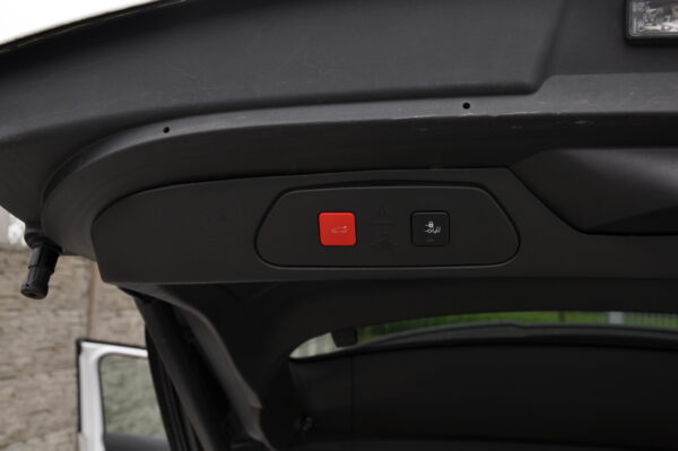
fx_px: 790
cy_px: 226
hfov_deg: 46.4
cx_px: 339
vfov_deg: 31.8
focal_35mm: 42
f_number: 8
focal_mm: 28
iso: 200
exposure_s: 1/250
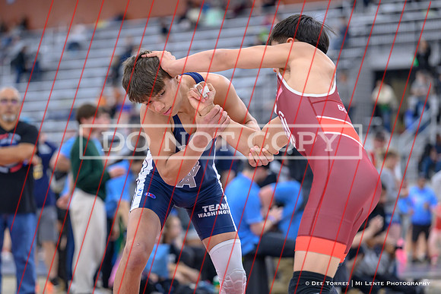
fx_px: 1915
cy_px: 181
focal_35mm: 156
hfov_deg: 13.1
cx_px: 166
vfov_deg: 8.8
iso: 2000
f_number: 2.8
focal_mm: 125
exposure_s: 1/640
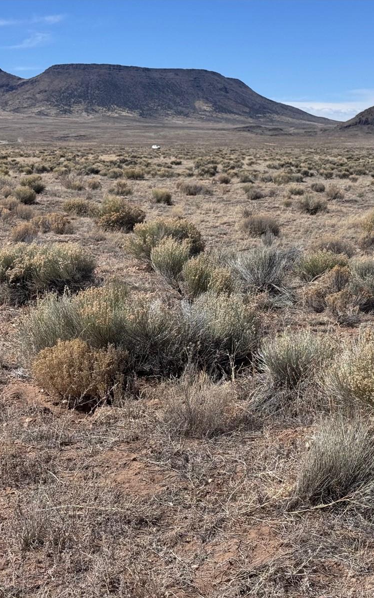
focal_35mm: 68
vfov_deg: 30.2
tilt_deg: -8.9
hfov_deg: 19.1
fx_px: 1109
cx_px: 244
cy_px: 299
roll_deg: -1.0
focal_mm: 6.76
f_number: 1.78
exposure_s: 1/7092
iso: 80
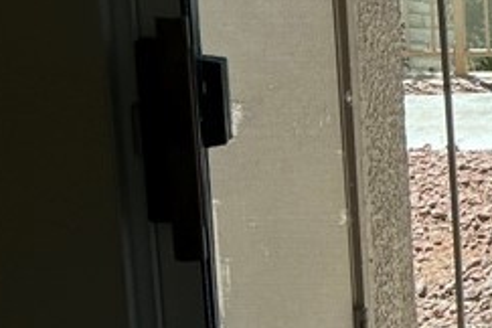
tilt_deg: -8.3
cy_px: -73
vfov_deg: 11.8
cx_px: 941
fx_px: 1558
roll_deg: +0.1
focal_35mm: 114
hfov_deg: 15.1
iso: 50
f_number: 1.5
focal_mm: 5.7
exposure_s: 1/827
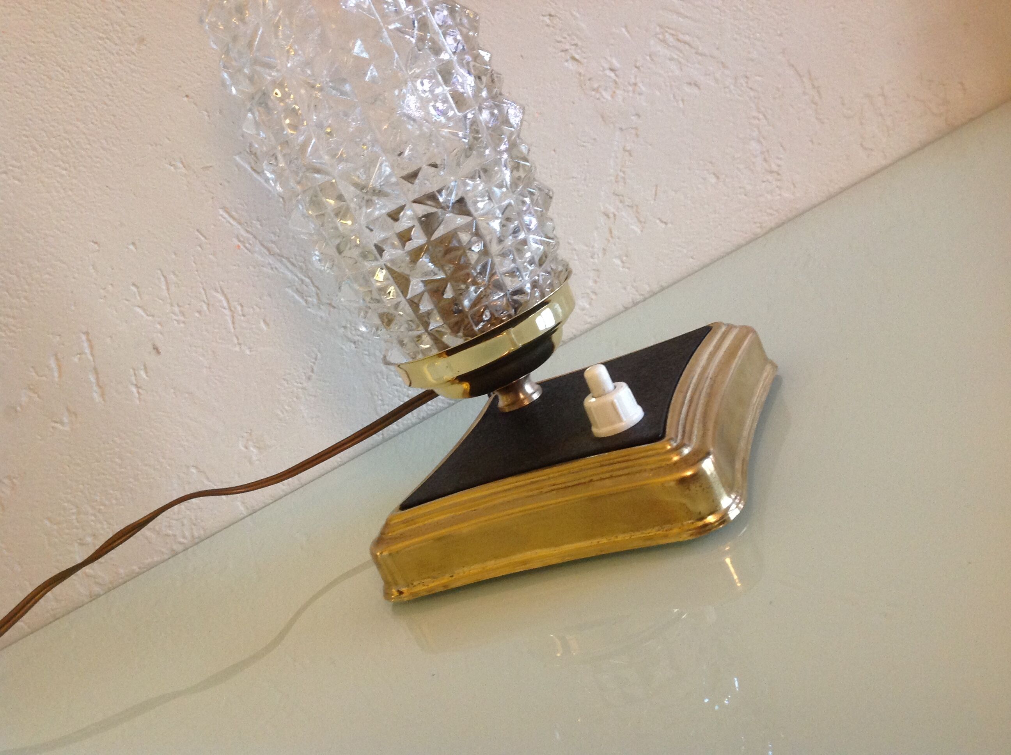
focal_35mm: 35
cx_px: 506
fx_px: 1021
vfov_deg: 40.6
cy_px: 378
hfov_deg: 52.7
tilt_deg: -13.9
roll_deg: +25.5
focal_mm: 4.28
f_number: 2.4
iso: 200
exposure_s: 1/15
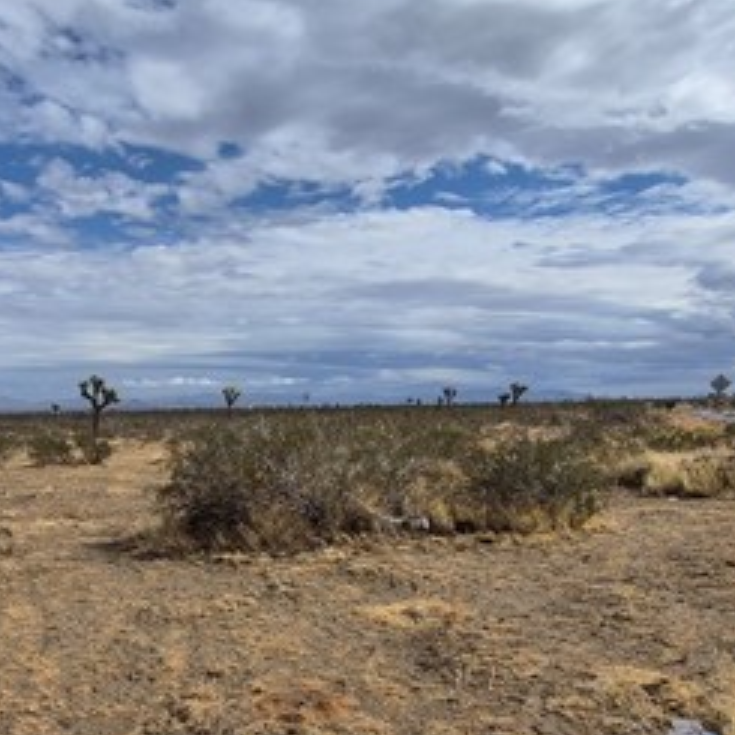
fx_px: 721
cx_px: 252
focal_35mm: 30
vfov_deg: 52.0
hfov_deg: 53.1
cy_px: 540
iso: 40
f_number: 2.2
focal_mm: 1.74
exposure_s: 1/3864
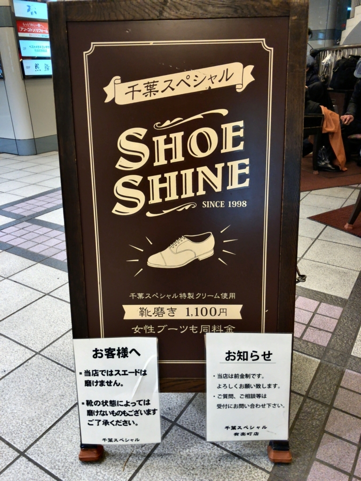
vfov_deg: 63.4
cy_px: 240
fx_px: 389
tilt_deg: -23.6
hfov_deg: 49.7
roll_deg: +2.1
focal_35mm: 28
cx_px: 180
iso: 20
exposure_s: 1/120
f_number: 1.8
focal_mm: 4
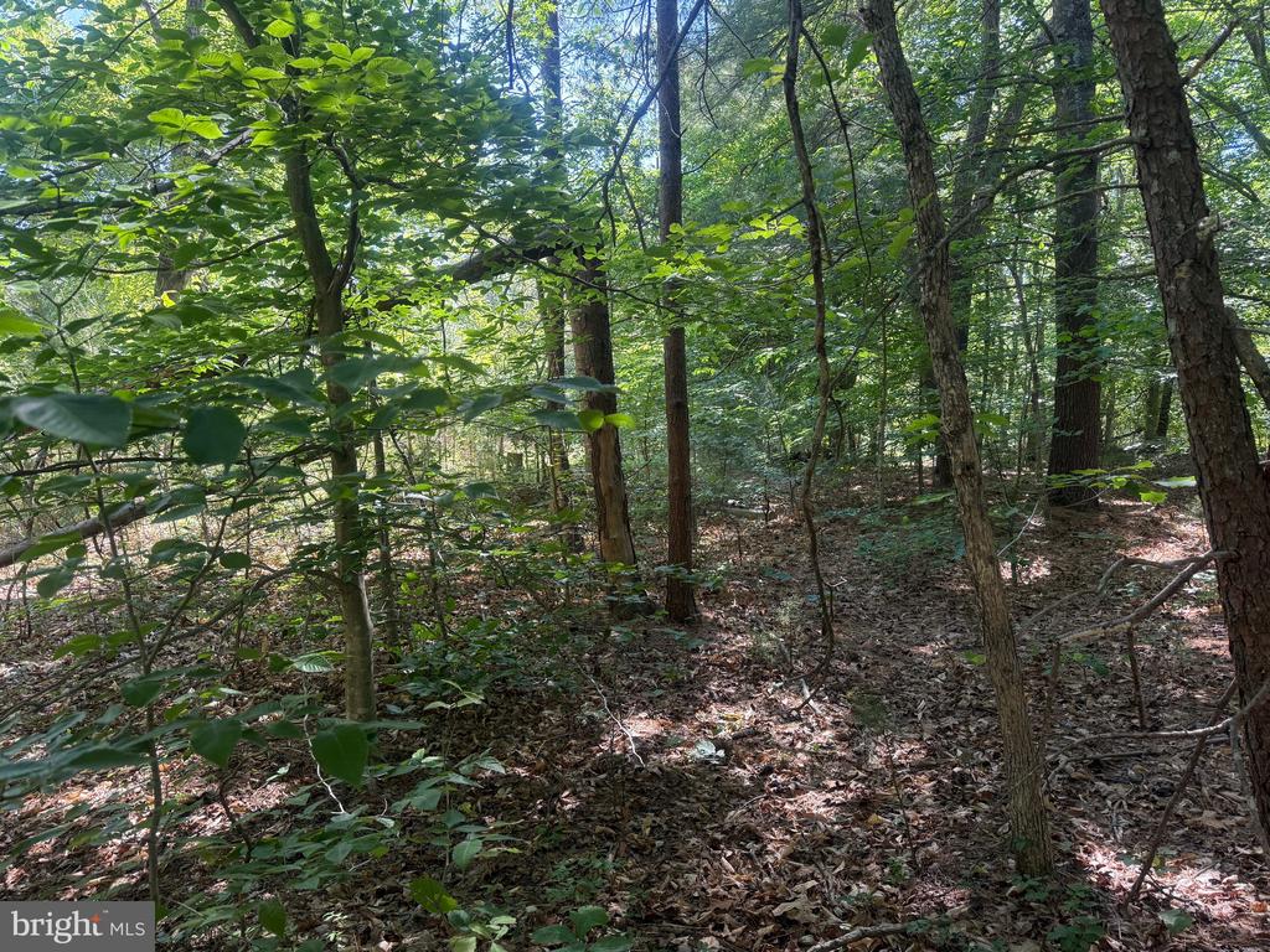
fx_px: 881
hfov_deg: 71.6
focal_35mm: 24
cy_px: 476
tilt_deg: -1.9
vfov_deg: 56.8
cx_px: 635
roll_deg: +0.1
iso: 125
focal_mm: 6.76
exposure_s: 1/228
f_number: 1.78
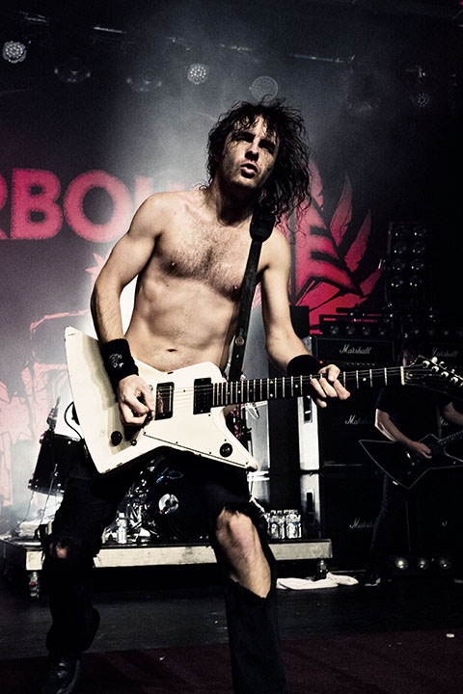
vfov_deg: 44.5
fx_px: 849
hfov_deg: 30.5
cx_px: 232
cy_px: 347
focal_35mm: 44
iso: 4000
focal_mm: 44
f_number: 6.3
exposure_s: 1/320
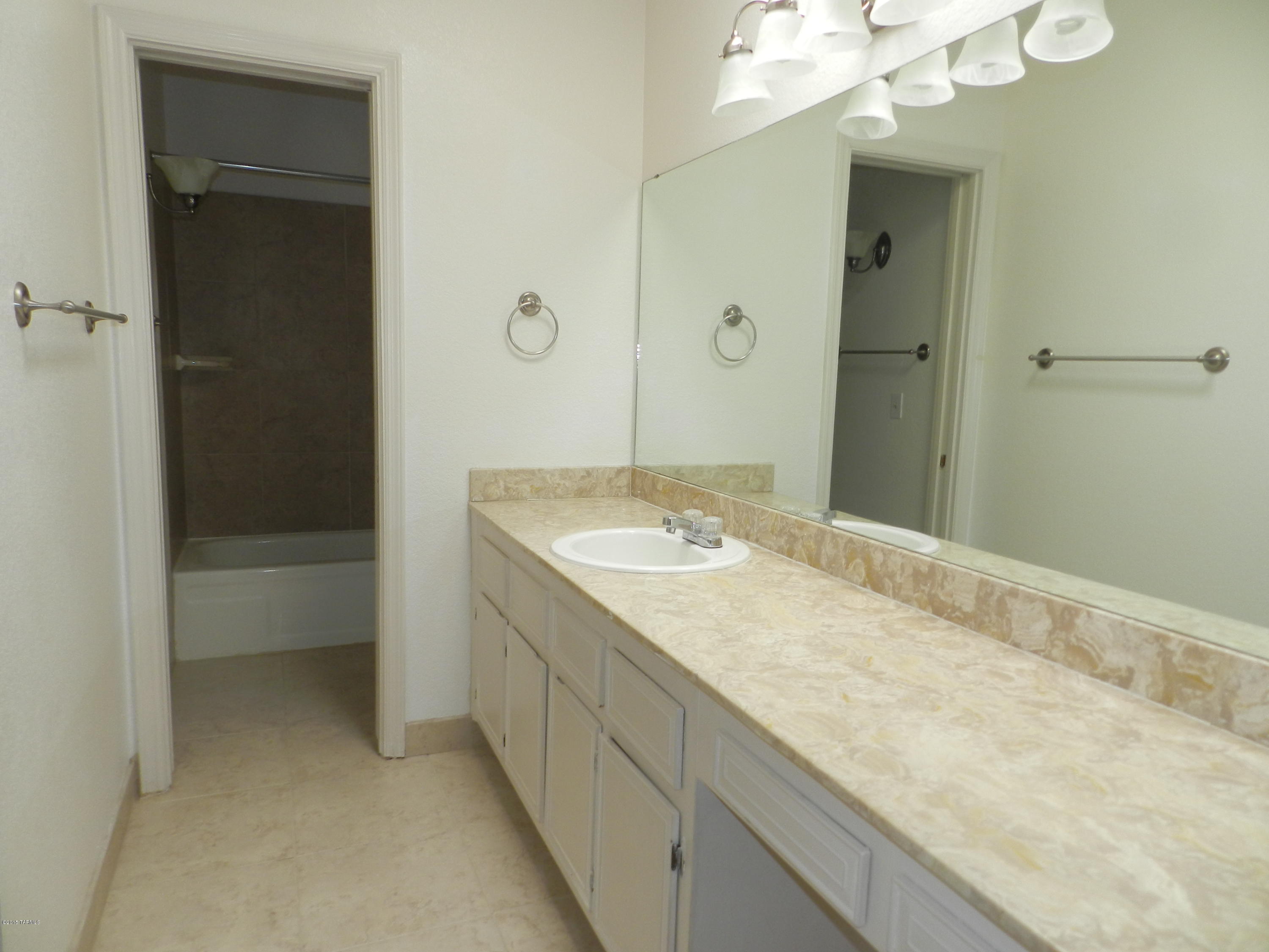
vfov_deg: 58.9
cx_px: 634
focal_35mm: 23
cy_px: 476
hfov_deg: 73.9
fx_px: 843
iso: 160
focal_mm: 4
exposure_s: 1/50
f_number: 3.4
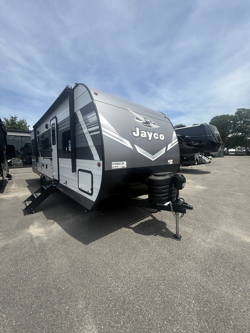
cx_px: 125
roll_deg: -0.1
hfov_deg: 85.7
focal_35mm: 14
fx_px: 135
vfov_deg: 102.1
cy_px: 166
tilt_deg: -6.5
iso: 50
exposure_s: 1/1961
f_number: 2.2
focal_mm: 2.22
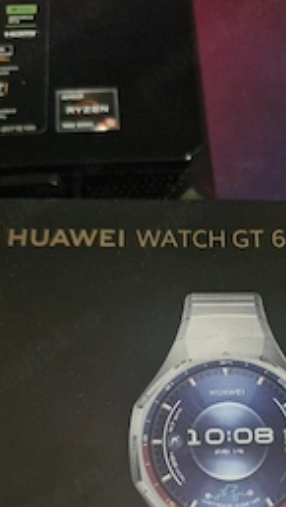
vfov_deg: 49.6
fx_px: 525
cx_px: 221
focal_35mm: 39
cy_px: 377
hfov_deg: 29.9
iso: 1250
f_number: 1.8
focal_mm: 5.54
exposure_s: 1/25
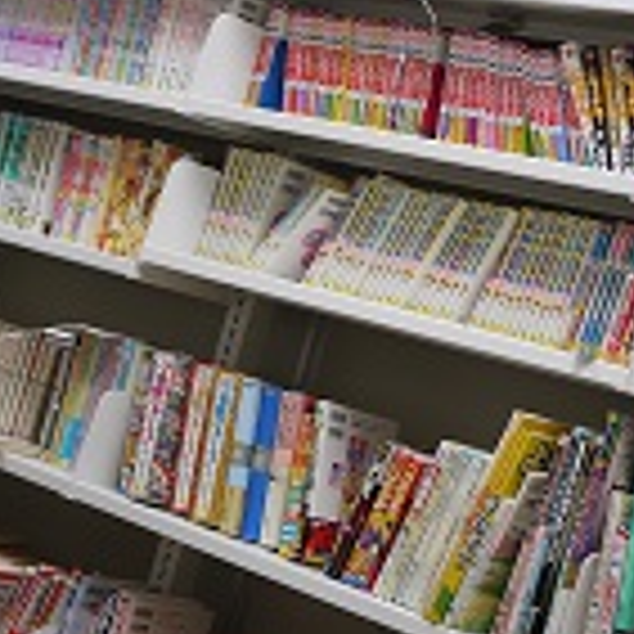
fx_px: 2072
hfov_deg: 17.2
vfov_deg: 17.3
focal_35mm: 100
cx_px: 513
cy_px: 144
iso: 125
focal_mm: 20
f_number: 1.7
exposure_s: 1/30
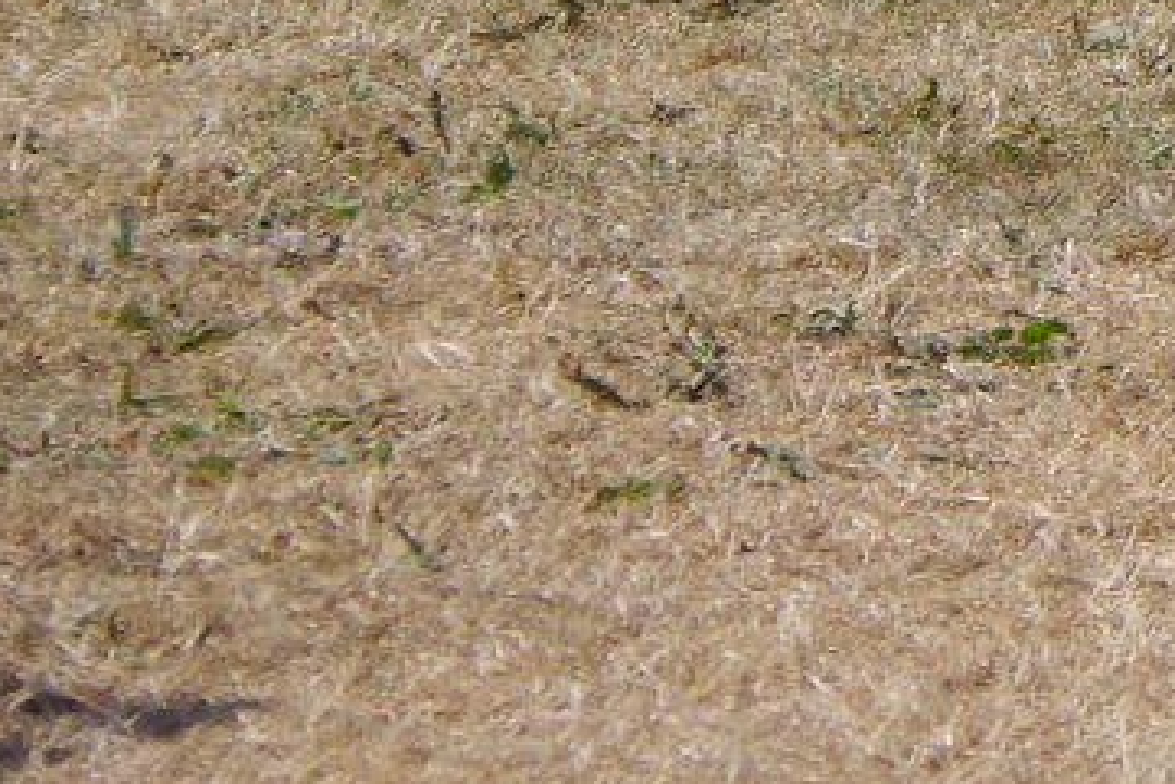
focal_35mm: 566
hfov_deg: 3.6
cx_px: 3205
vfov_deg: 2.4
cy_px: -1263
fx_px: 18472
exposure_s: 1/1250
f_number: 8
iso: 400
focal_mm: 68
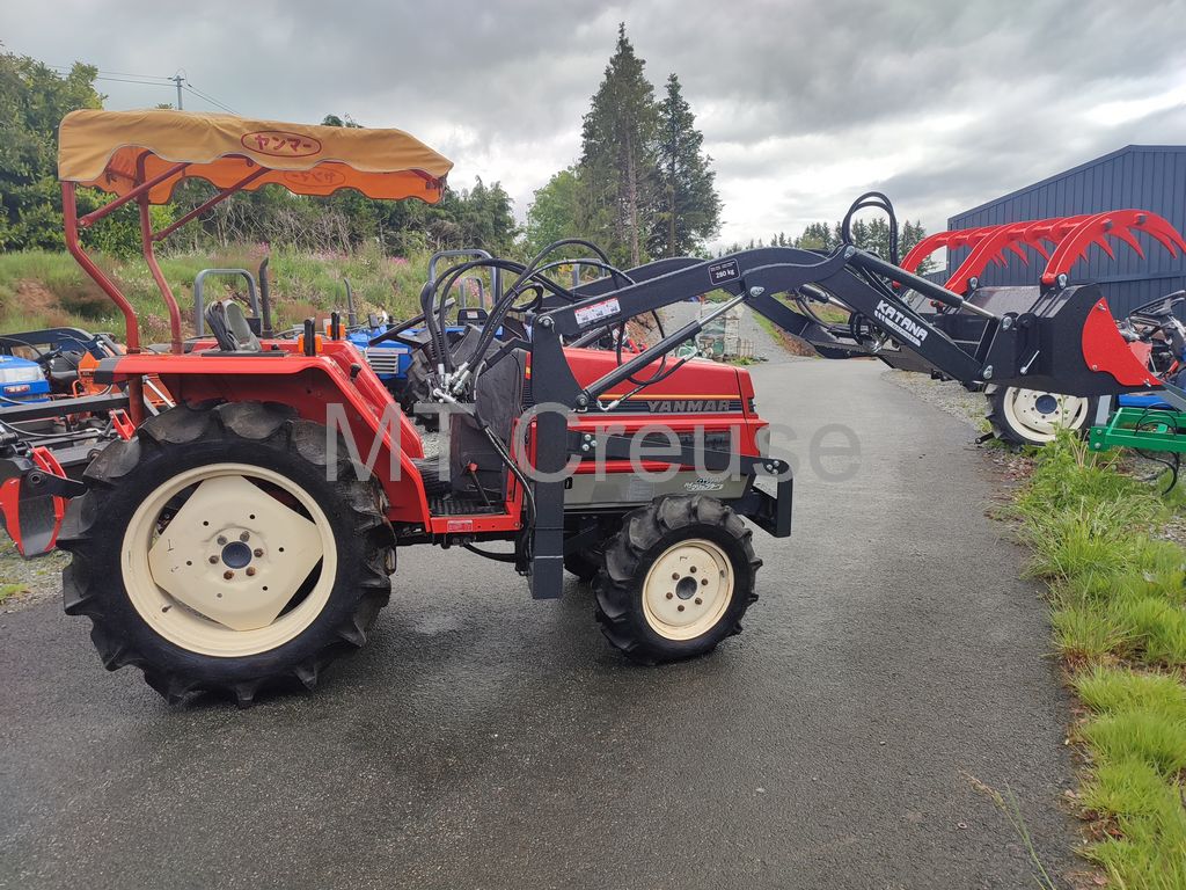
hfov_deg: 69.4
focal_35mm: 25
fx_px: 857
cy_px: 445
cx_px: 593
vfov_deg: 54.9
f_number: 1.9
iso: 50
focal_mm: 6.04
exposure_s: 1/613
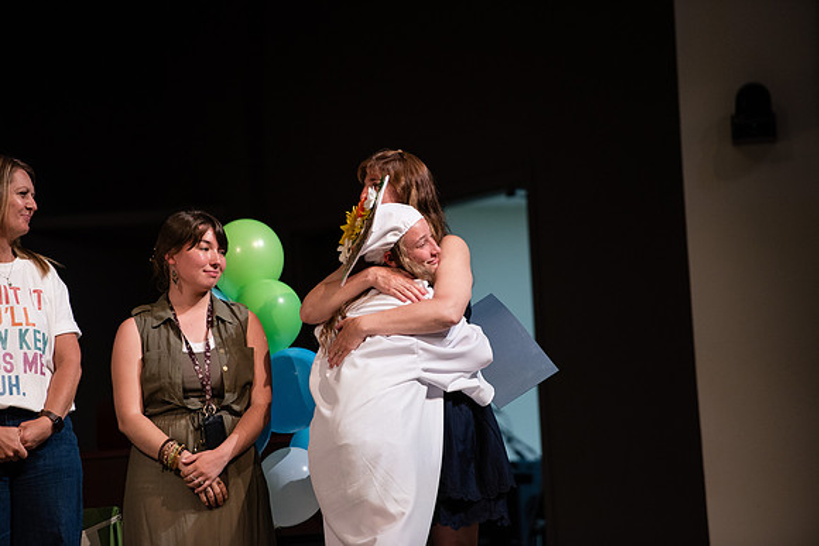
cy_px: 273
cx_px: 410
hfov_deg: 10.3
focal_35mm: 200
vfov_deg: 6.9
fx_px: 4551
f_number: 2.8
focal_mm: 200
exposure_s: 1/250
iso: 800
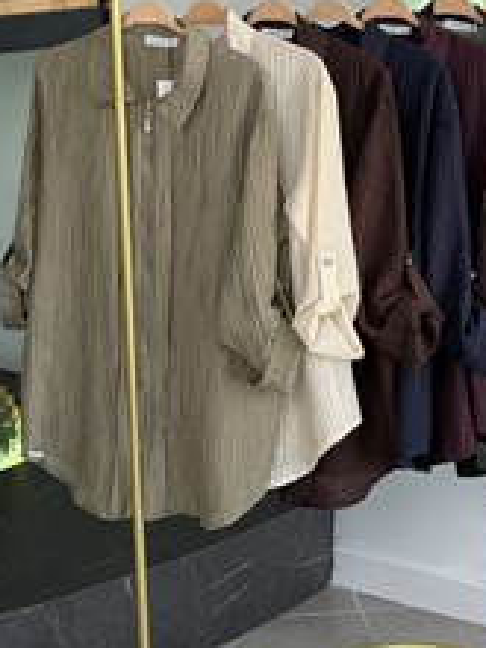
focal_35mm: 90
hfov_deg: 16.4
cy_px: 152
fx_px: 1685
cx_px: 303
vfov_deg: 21.6
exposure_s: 1/221
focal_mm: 6.76
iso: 64
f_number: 1.78
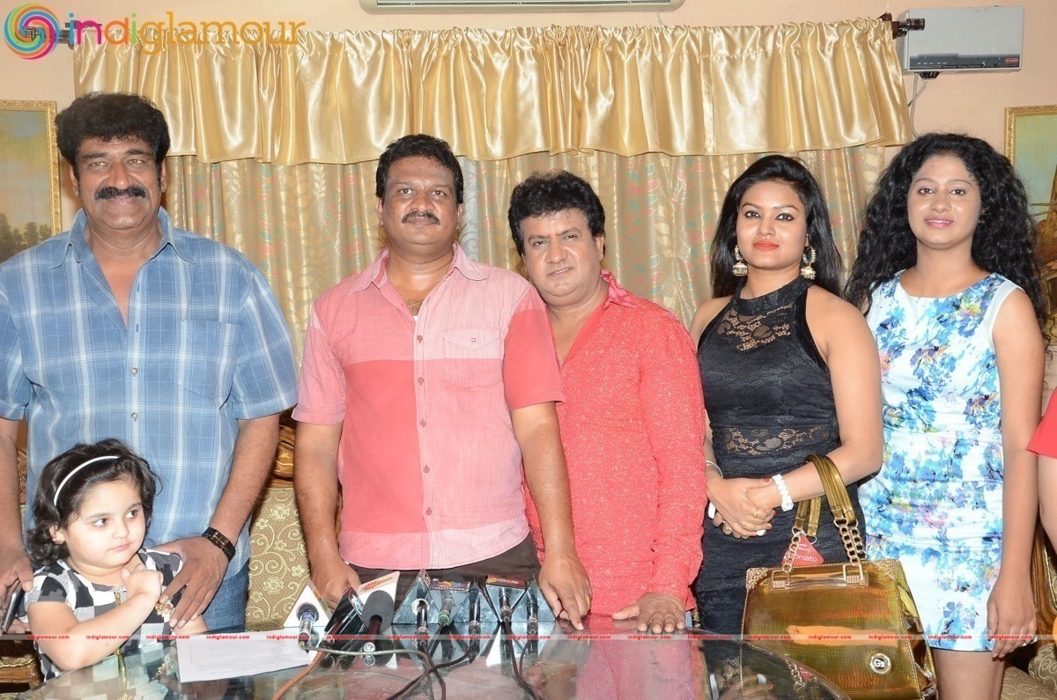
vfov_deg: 26.4
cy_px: 350
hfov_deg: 39.0
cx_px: 528
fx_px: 1494
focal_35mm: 51
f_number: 5.6
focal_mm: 34
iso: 500
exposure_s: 1/125
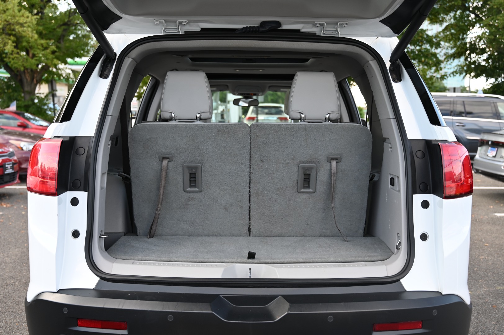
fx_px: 532
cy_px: 168
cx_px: 252
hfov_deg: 50.7
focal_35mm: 38
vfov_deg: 35.0
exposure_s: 1/250
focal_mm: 38
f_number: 4
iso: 280
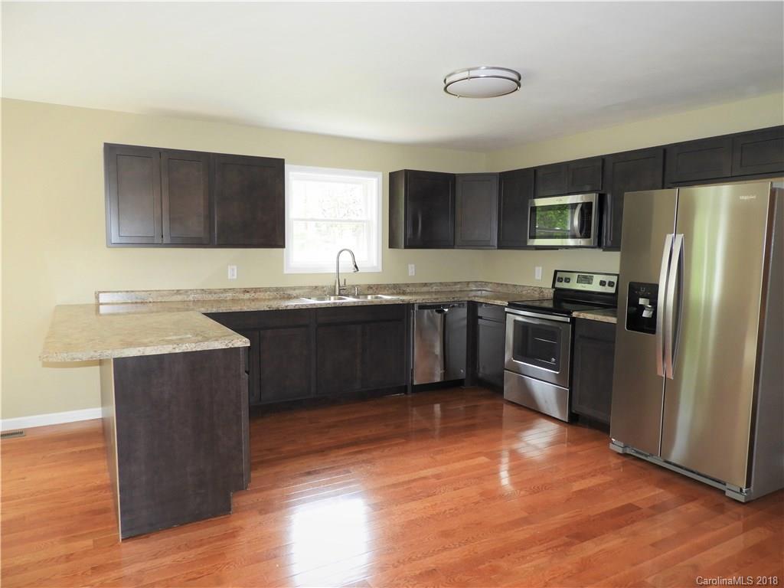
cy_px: 294
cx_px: 392
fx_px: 544
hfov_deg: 71.6
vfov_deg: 56.8
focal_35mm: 24
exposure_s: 1/30
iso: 200
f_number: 3.3
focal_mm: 4.3
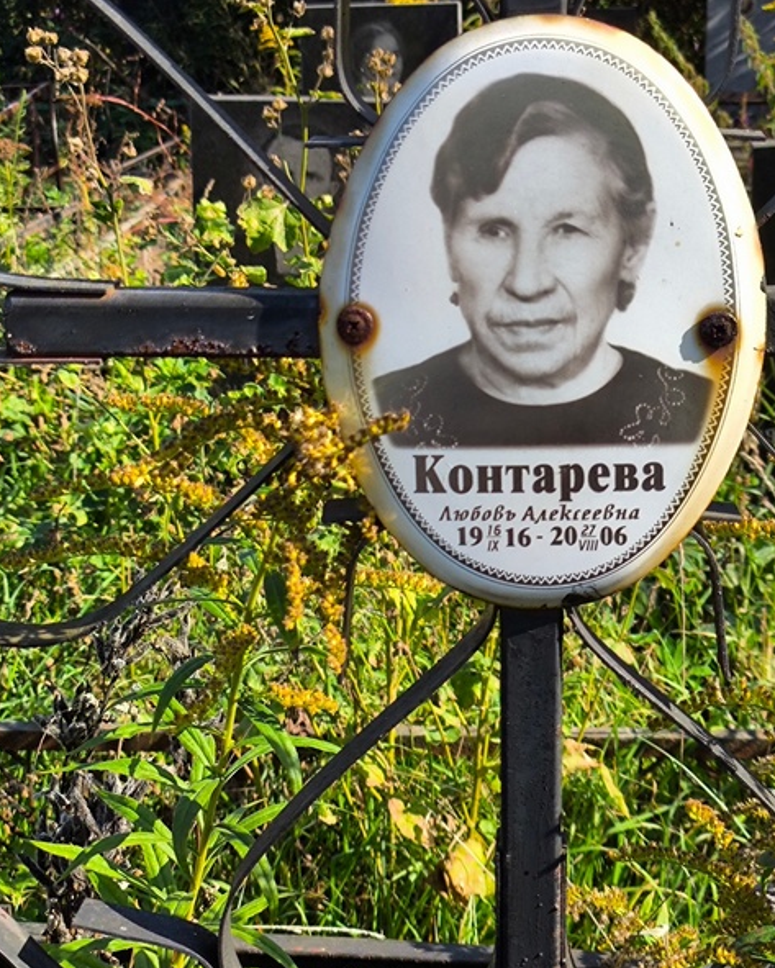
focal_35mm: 66
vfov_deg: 28.7
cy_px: 485
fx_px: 1892
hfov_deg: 23.1
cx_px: 425
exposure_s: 1/676
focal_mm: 4.71
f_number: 1.7
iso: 50
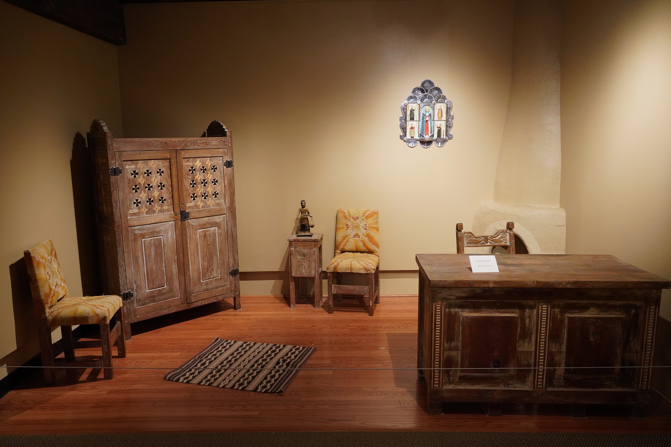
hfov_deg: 65.5
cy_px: 224
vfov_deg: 46.4
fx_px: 522
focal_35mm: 28
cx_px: 336
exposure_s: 1/100
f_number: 5.6
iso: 5000
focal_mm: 28
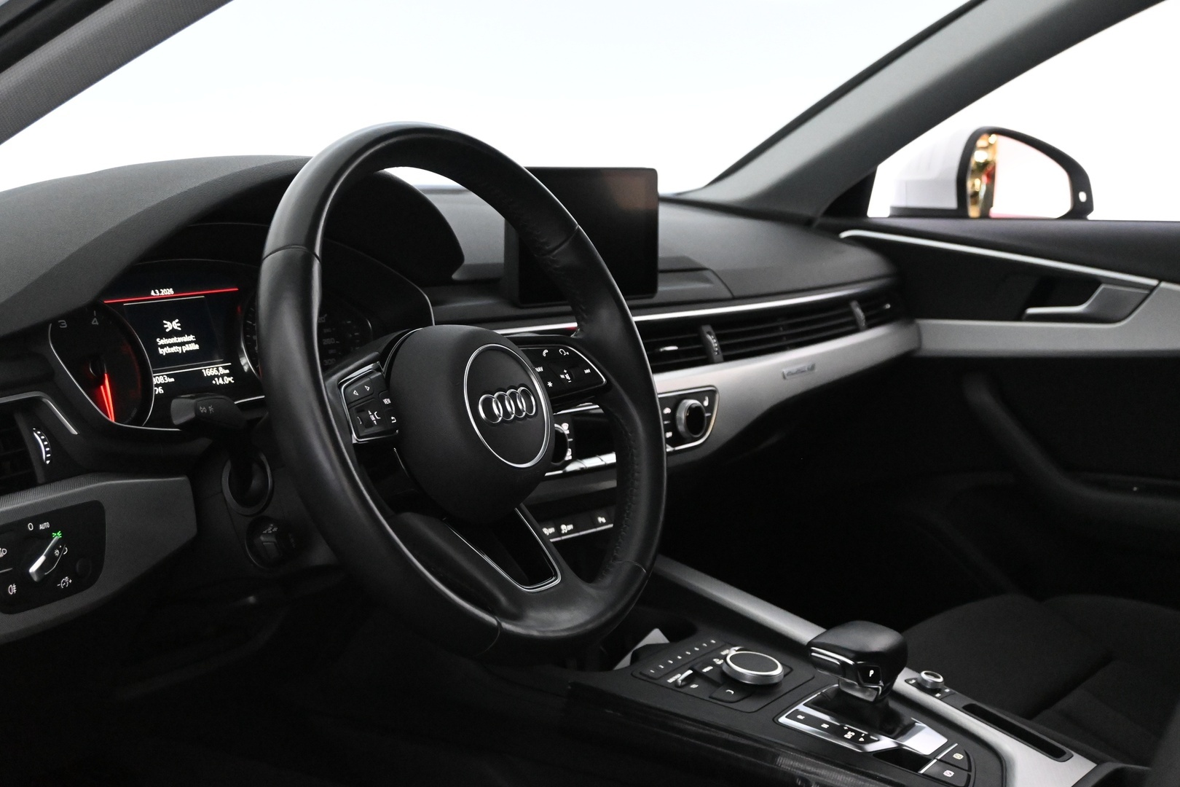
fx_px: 1721
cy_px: 394
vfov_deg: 25.8
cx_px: 590
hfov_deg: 37.9
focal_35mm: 52
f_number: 5.3
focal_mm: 35
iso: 8000
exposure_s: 1/60
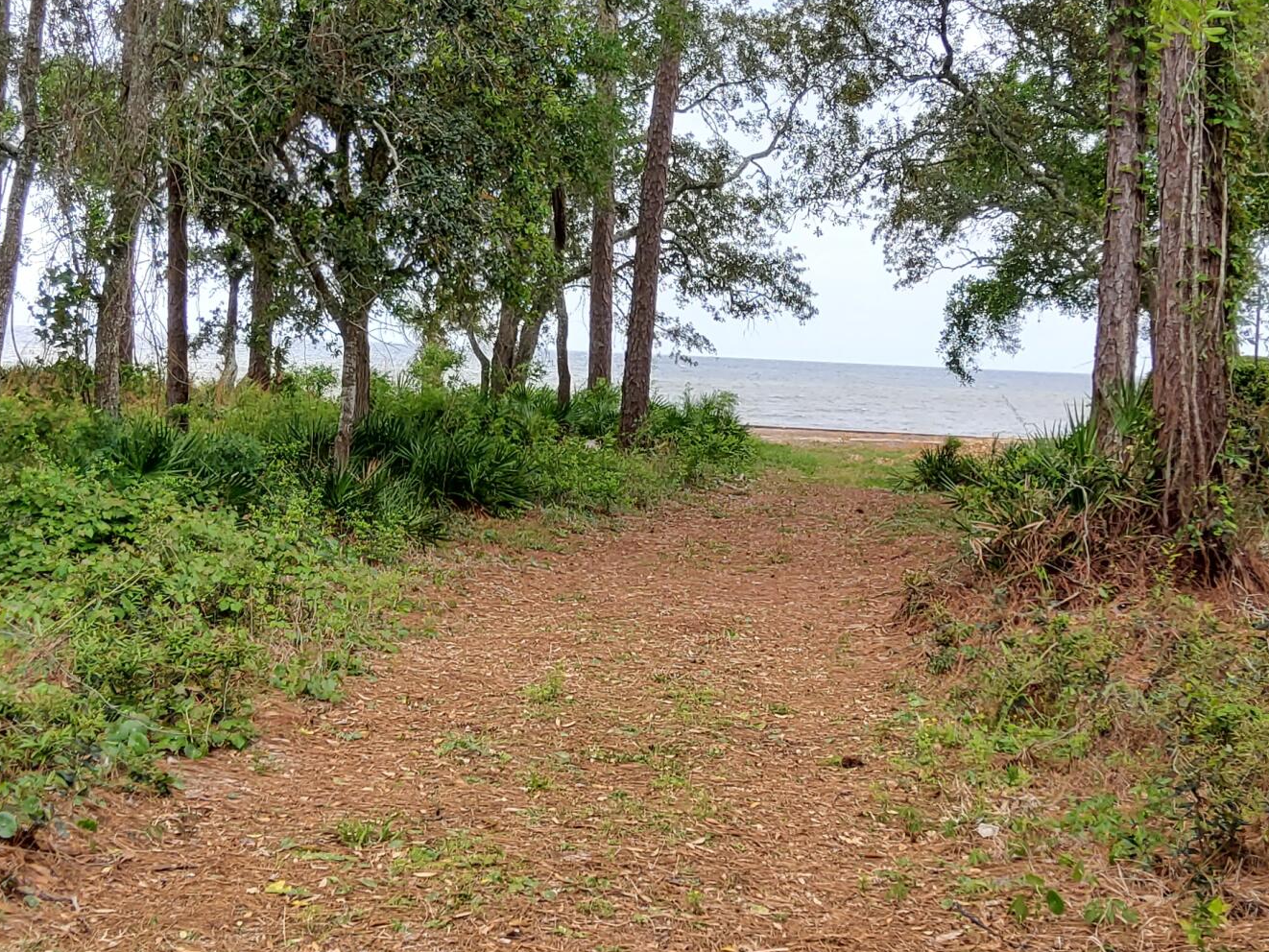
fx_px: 2163
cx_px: 681
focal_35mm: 59
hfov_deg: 32.7
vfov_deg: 24.8
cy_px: 468
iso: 50
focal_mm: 3.08
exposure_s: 1/415
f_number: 2
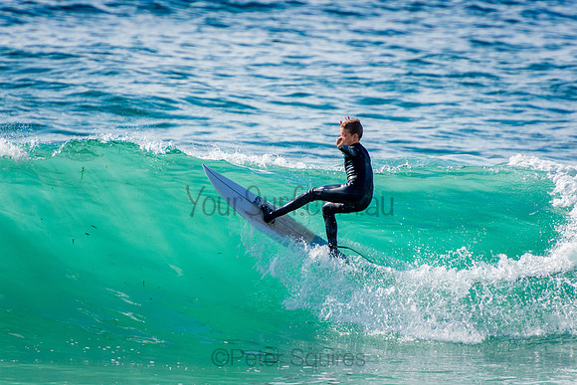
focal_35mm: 600
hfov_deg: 3.4
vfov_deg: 2.3
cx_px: 288
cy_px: 192
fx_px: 9618
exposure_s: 1/2000
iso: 320
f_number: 5.6
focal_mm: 400
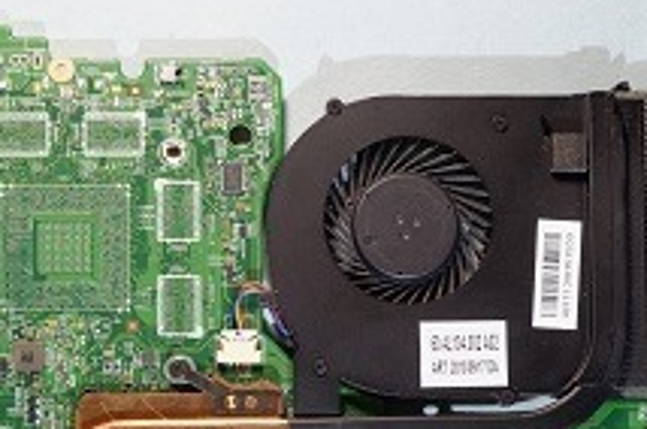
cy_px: 462
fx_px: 1382
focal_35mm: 77
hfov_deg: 26.3
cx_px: 272
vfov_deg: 17.1
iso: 100
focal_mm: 22
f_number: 8
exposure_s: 1/4
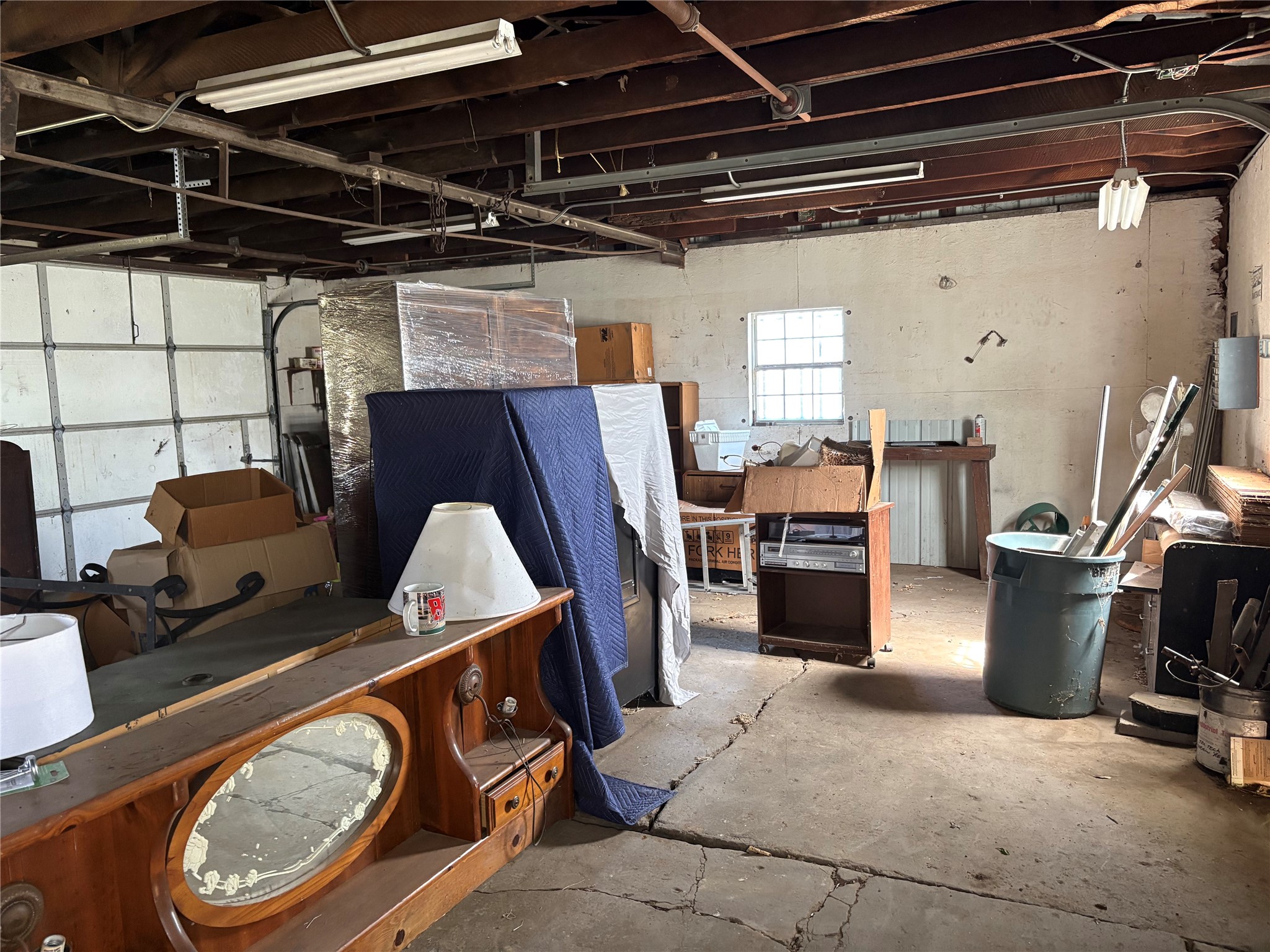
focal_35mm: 26
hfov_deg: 67.3
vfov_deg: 53.1
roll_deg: +1.8
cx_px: 635
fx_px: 954
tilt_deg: -4.9
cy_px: 476
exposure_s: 1/60
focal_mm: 5.96
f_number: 1.6
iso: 320
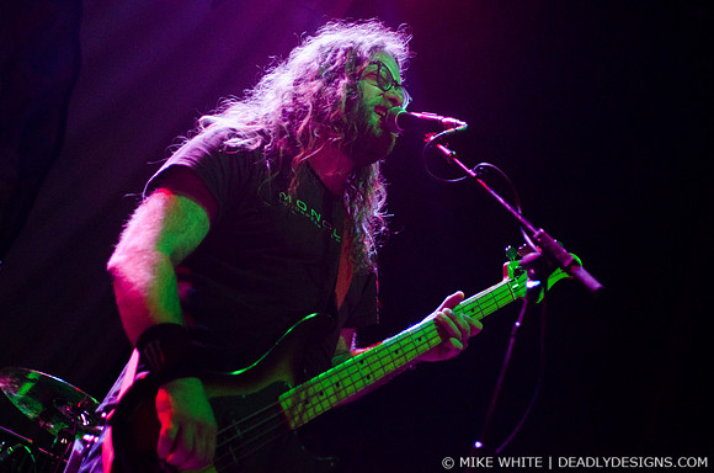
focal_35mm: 72
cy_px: 236
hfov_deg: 28.1
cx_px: 357
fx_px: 1425
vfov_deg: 18.8
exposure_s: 1/200
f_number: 2.8
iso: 2000
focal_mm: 48
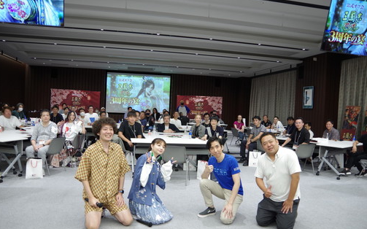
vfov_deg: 44.5
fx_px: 280
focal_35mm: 28
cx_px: 183
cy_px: 117
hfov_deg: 66.5
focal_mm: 18
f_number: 3.5
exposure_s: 1/40
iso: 800
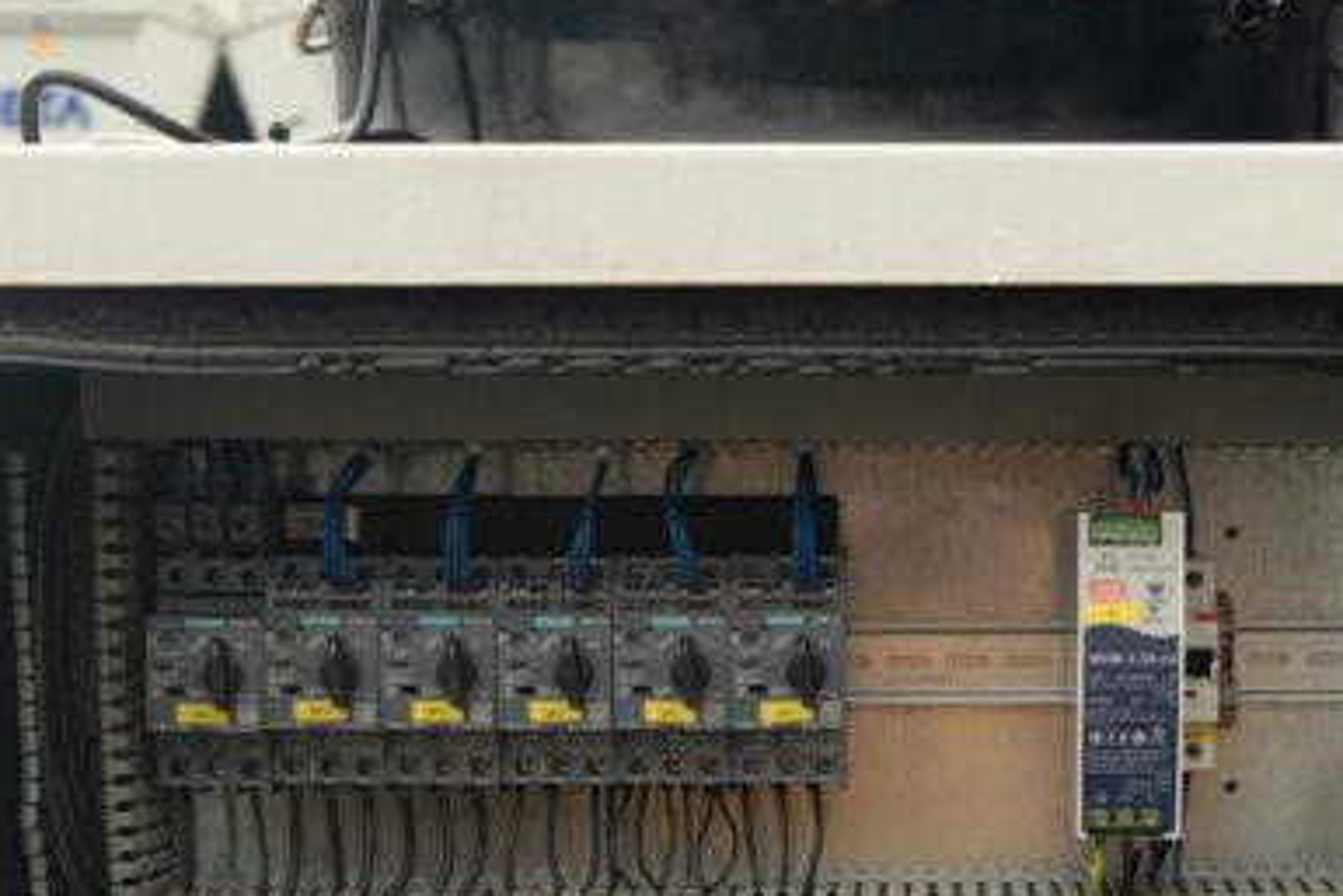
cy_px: 985
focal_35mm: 93
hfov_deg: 21.7
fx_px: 3471
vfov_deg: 14.4
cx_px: 994
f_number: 4
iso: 800
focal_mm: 35
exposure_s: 1/800
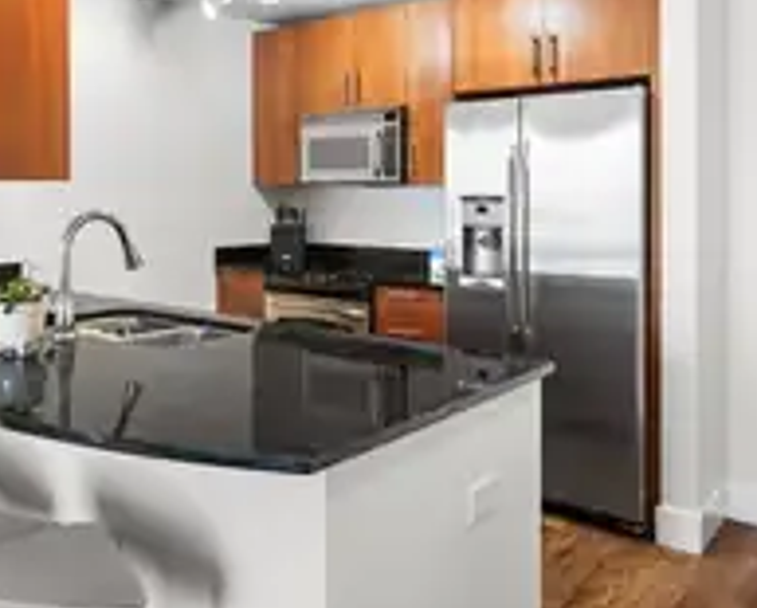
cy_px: 198
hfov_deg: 51.5
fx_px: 785
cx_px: 388
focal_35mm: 35
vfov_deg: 41.7
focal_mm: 18
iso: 400
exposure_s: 1/6
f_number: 8
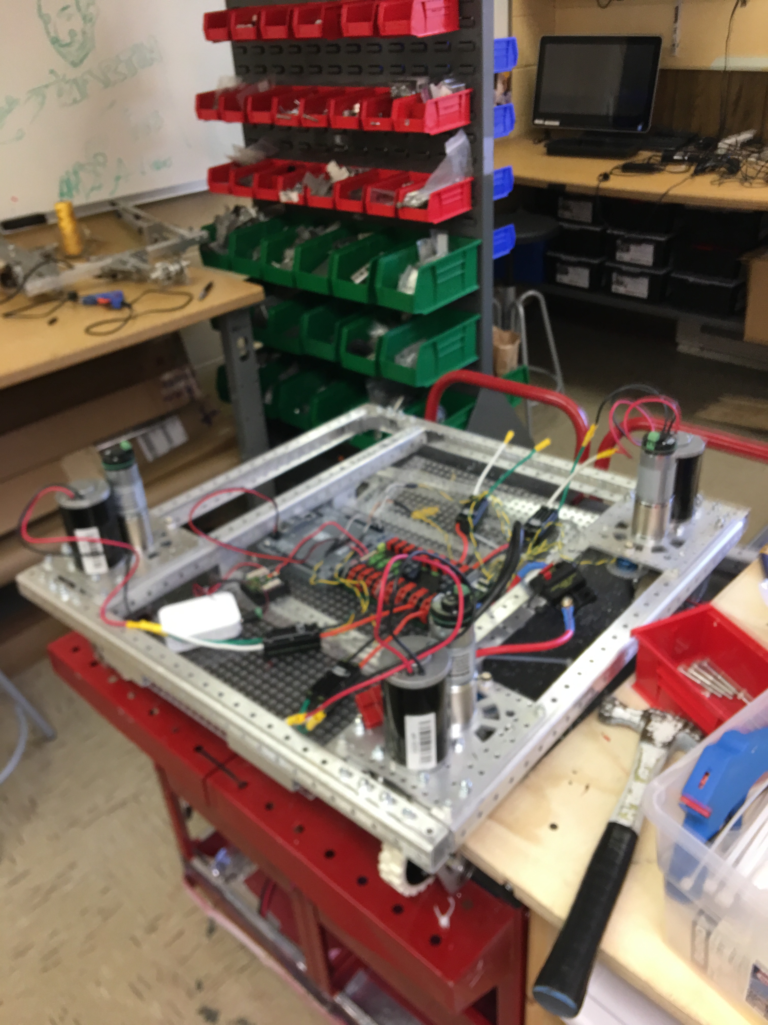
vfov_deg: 61.7
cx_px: 384
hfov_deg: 48.2
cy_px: 512
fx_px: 858
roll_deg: +4.2
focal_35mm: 29
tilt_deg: -30.4
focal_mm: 4.15
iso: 25
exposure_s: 1/15
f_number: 2.2
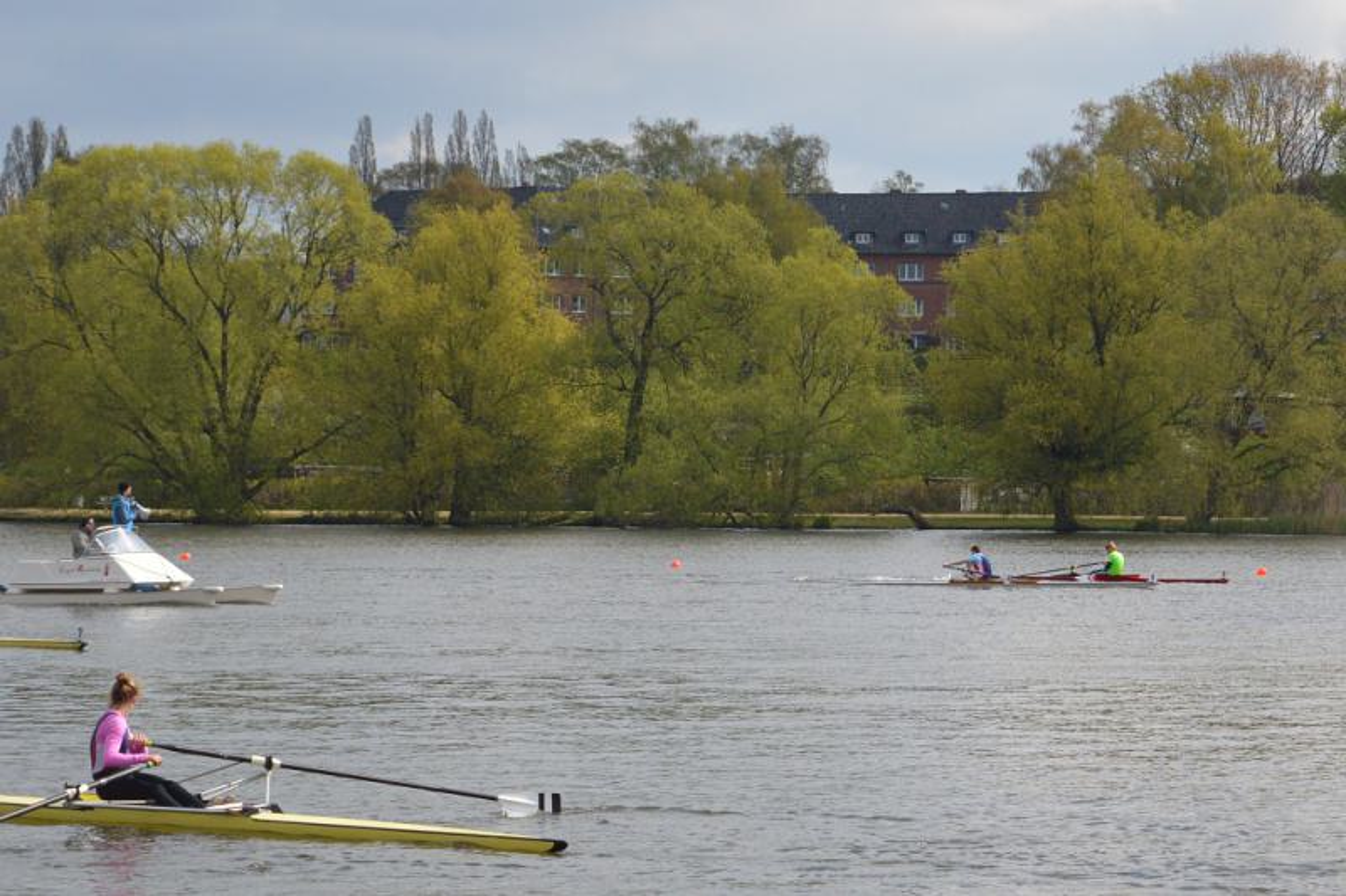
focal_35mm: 82
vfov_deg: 16.5
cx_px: 673
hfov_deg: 24.6
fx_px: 3084
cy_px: 448
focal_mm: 55
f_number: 7.1
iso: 400
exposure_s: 1/2000
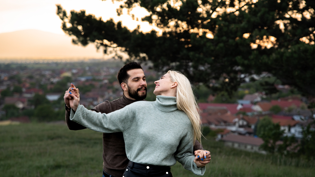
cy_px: 93
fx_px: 618
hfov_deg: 28.6
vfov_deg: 16.3
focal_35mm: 74
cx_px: 157
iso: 640
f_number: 3.2
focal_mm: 70
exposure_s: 1/800
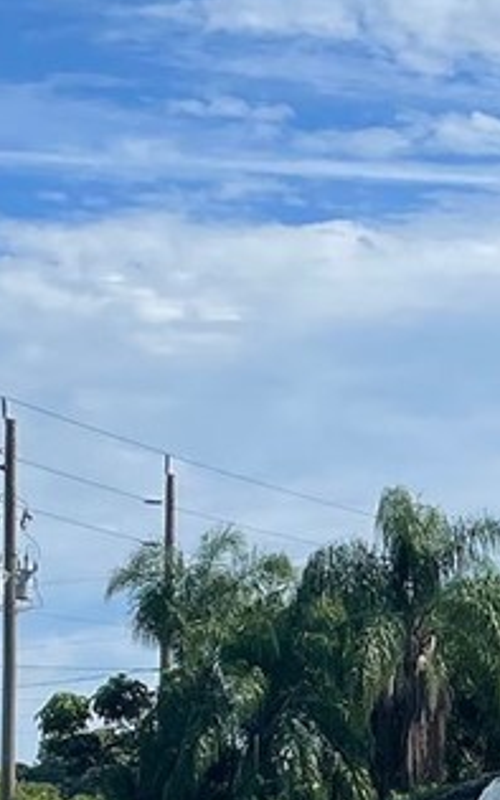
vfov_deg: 14.8
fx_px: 3051
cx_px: 1033
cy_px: 648
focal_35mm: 140
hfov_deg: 8.8
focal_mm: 4.2
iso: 32
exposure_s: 1/4831
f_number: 1.6
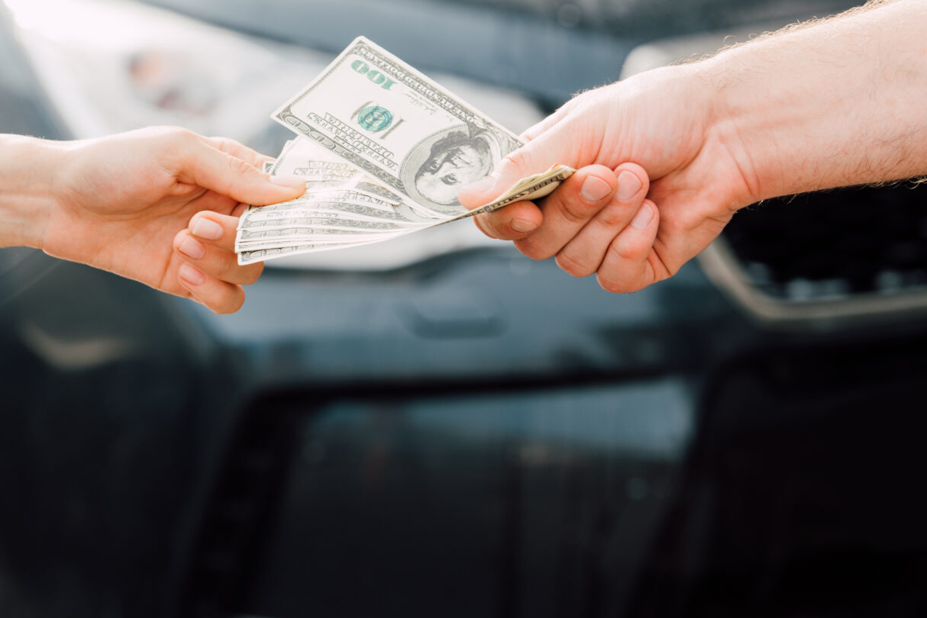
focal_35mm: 189
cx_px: 244
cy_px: 246
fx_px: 4868
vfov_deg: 7.3
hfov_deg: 10.9
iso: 125
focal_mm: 112
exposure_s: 1/160
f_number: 5.6
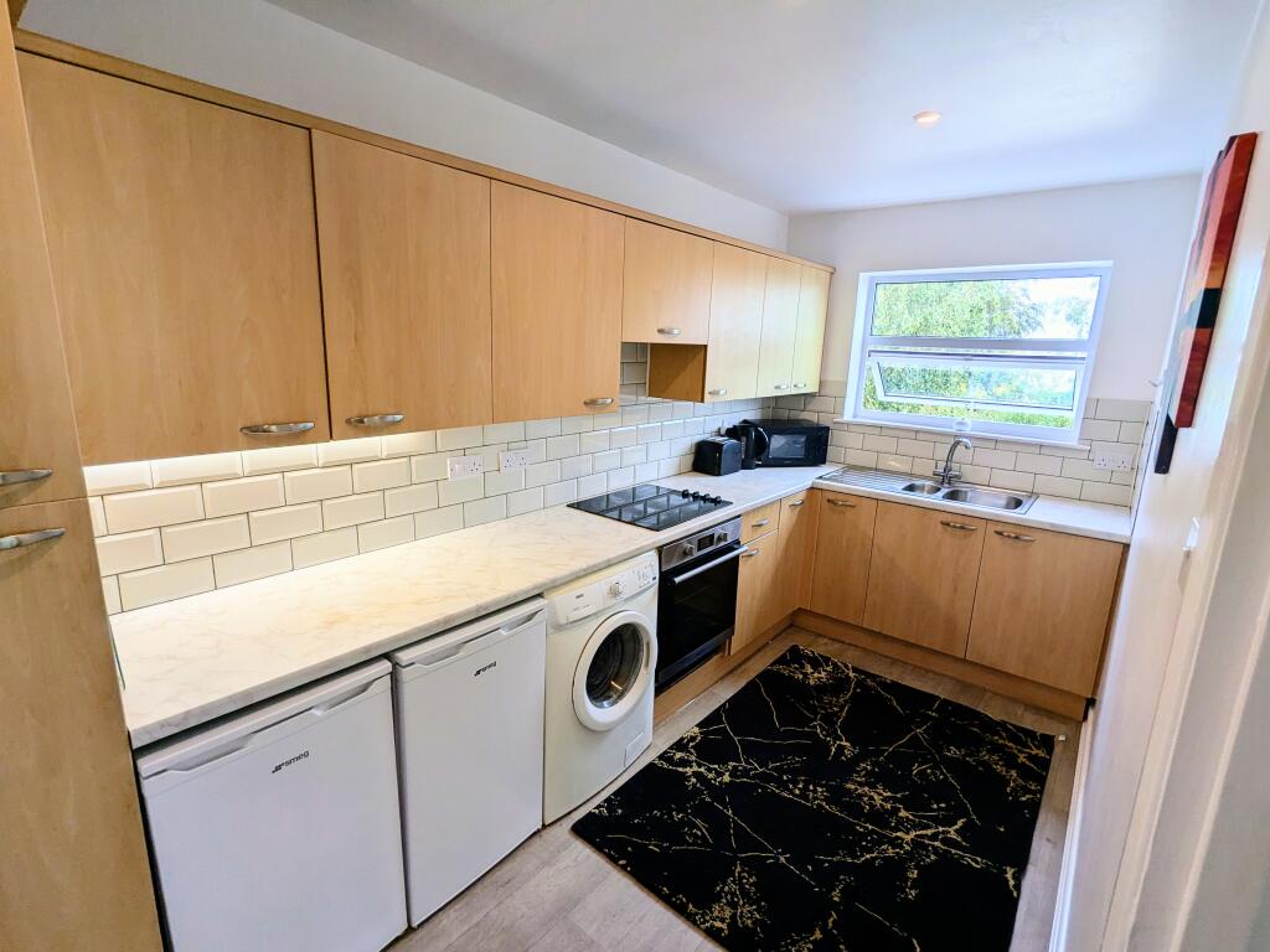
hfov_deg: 94.5
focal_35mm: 16
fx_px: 587
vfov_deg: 78.1
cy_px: 476
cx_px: 635
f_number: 2.2
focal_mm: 2.35
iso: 52
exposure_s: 1/129
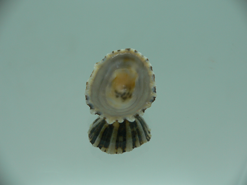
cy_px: 92
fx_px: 250
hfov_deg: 52.6
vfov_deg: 40.7
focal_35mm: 35
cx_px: 124
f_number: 2.8
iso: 80
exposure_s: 1/80
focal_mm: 4.6
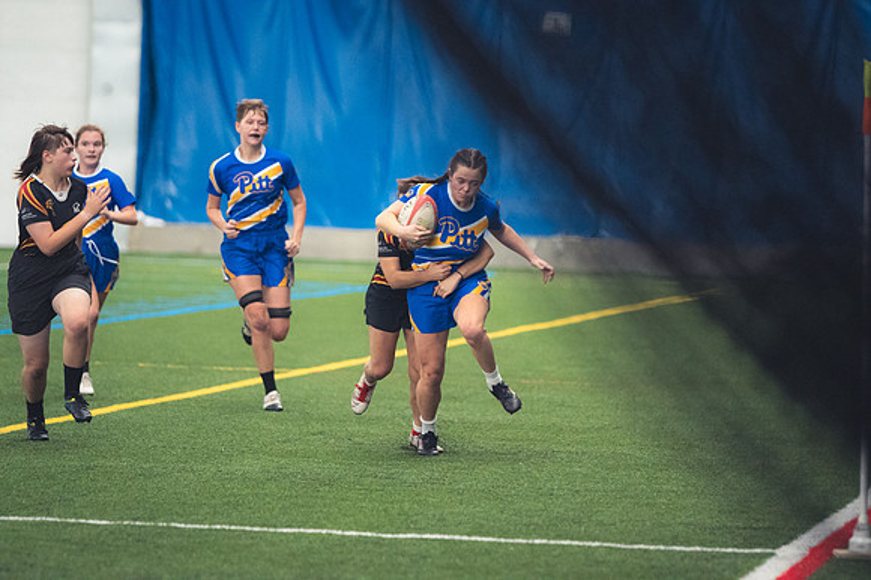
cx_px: 436
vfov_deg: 4.7
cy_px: 290
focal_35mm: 292
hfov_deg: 7.1
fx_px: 7060
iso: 4500
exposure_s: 1/320
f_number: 2.8
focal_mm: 195
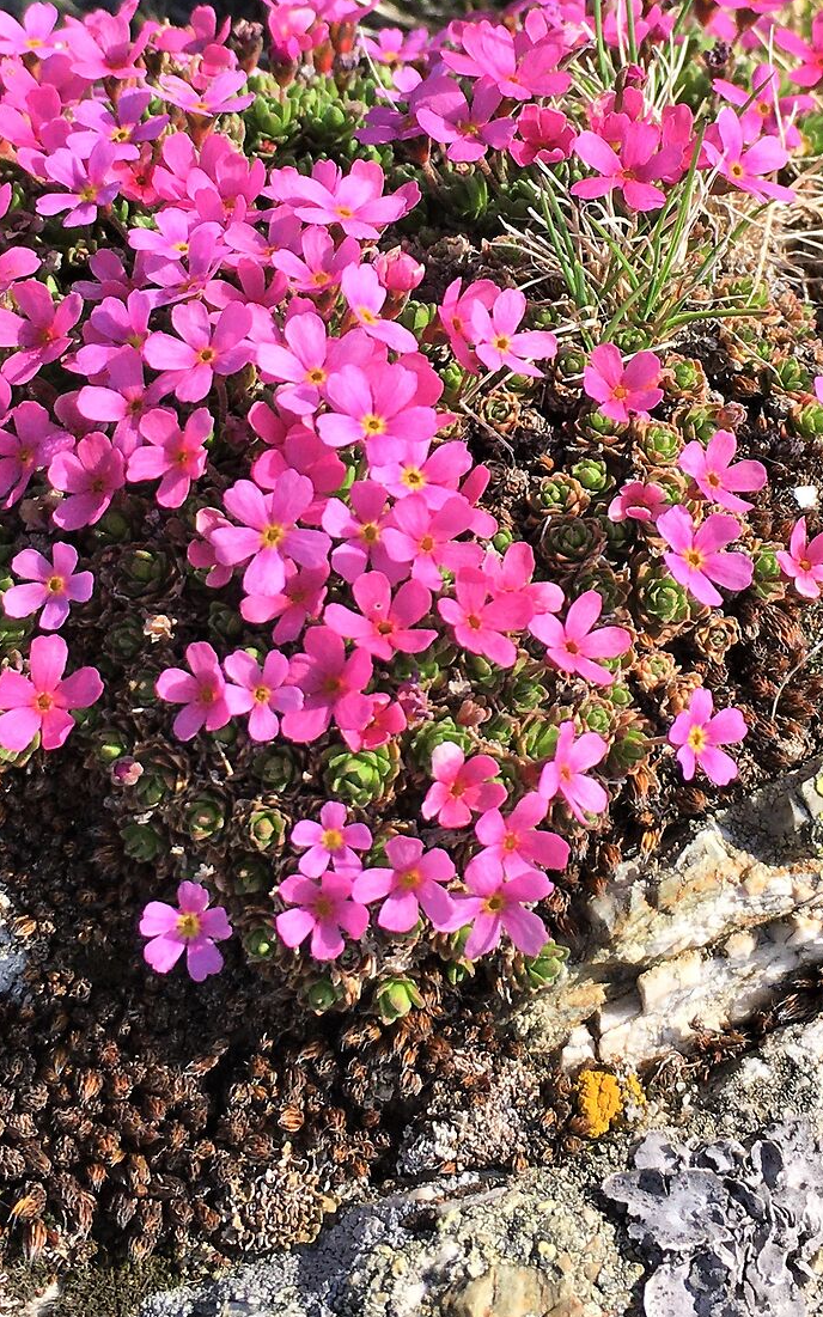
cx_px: 422
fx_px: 2405
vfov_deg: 30.2
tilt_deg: -41.0
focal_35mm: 67
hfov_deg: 19.4
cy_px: 366
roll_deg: +0.8
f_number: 2.2
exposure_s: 1/1603
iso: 25
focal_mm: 4.15
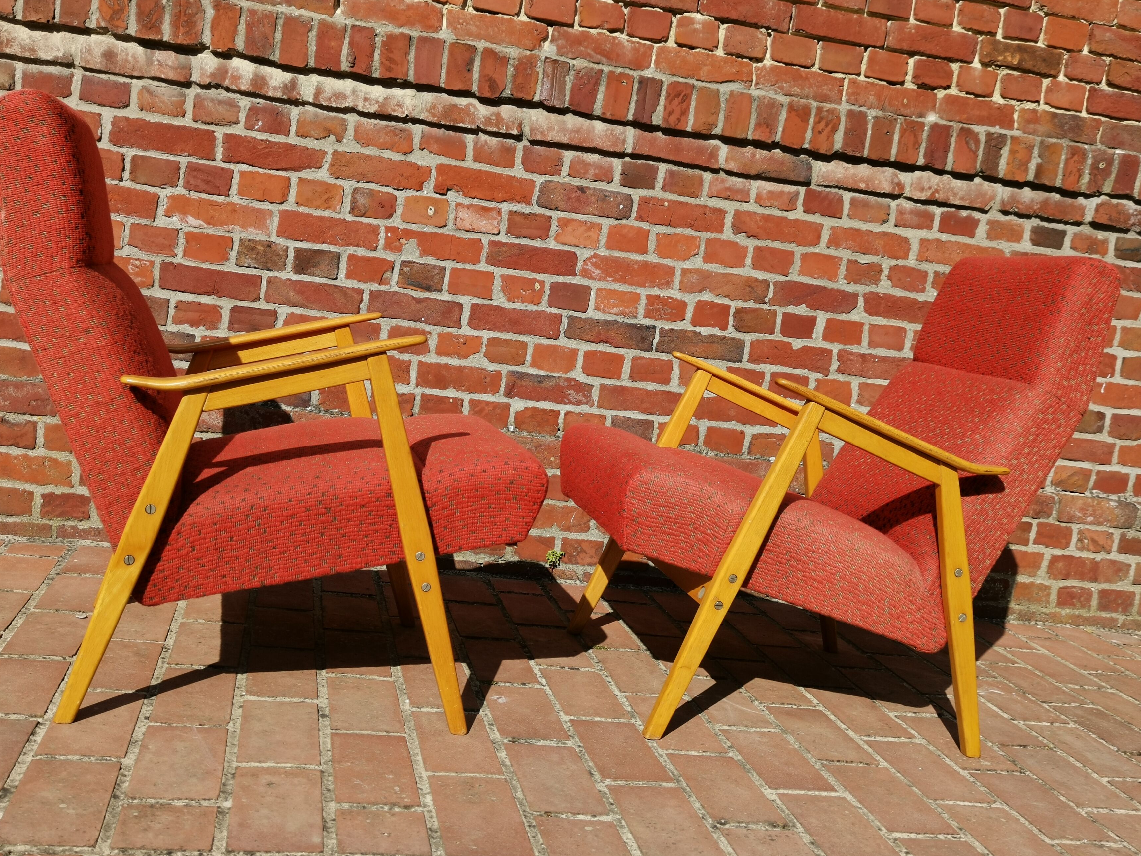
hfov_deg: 49.0
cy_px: 428
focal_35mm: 38
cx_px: 545
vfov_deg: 37.7
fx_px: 1253
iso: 50
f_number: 1.8
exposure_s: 1/2849
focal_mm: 5.58
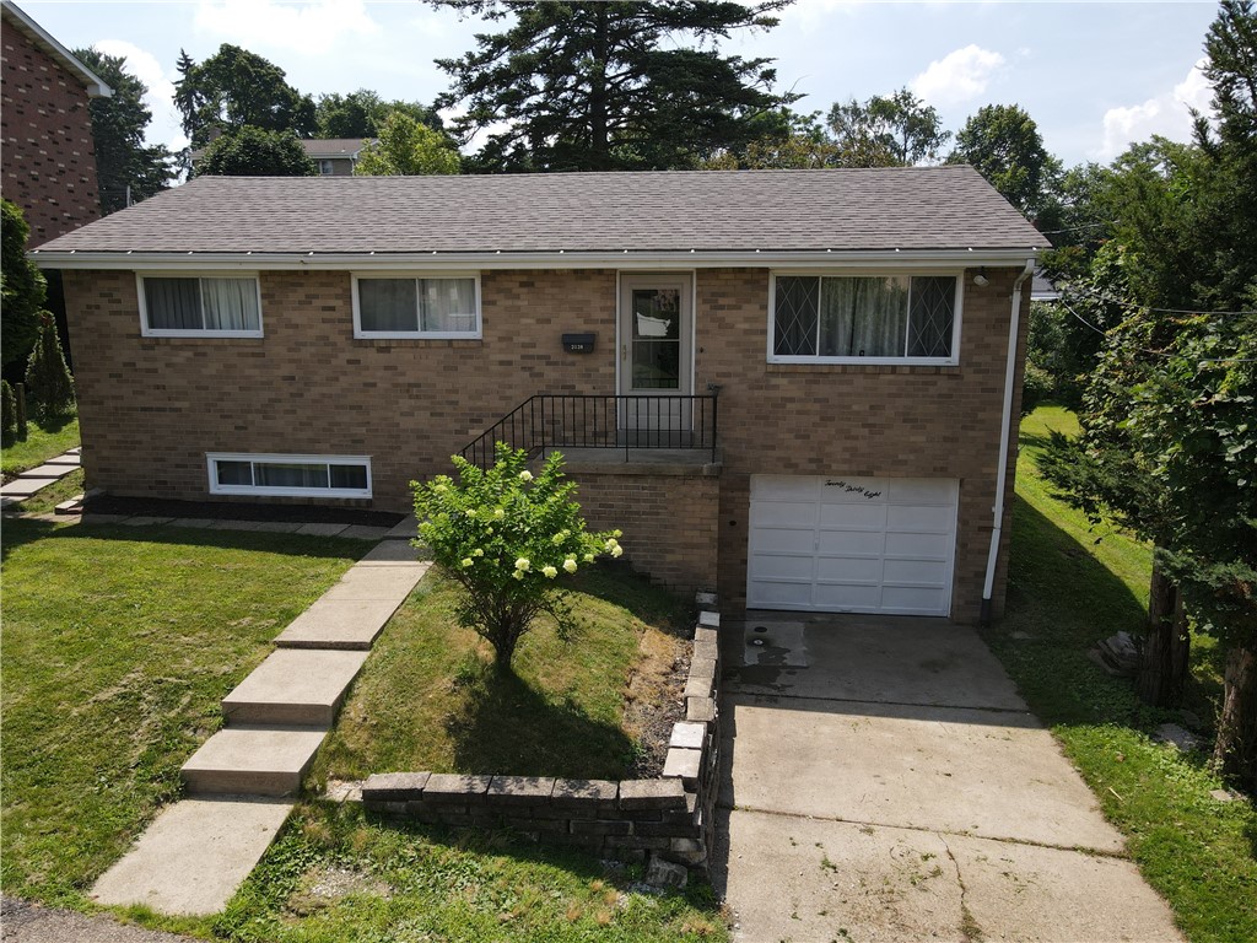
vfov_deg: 56.8
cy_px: 472
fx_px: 872
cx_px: 628
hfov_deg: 71.6
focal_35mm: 24
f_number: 2.8
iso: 100
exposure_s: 1/640
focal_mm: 4.5
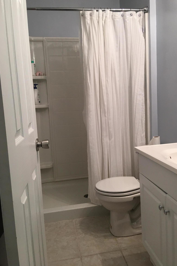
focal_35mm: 31
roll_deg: +3.1
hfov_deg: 42.3
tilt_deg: -6.0
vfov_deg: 60.3
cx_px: 97
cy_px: 130
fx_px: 229
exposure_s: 1/15
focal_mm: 4.15
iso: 40
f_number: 2.2
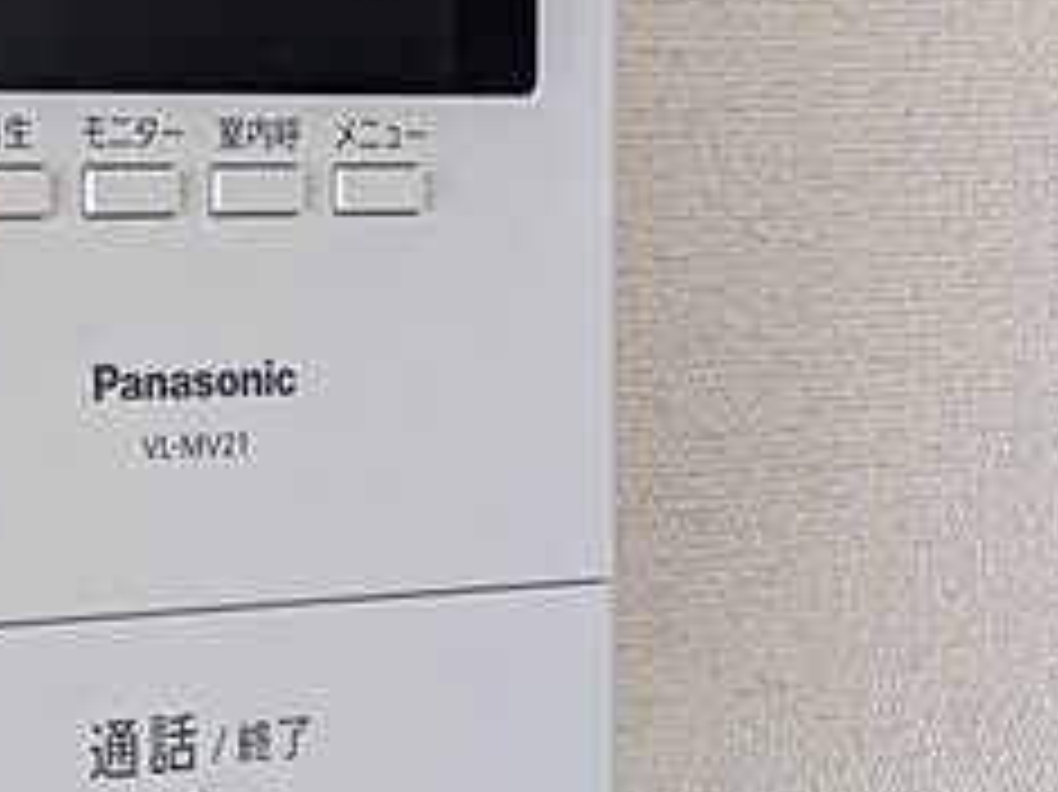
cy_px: 180
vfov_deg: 10.6
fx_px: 4246
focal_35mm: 139
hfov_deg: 14.0
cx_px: 77
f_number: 1.89
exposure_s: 1/60
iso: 62
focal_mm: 5.43
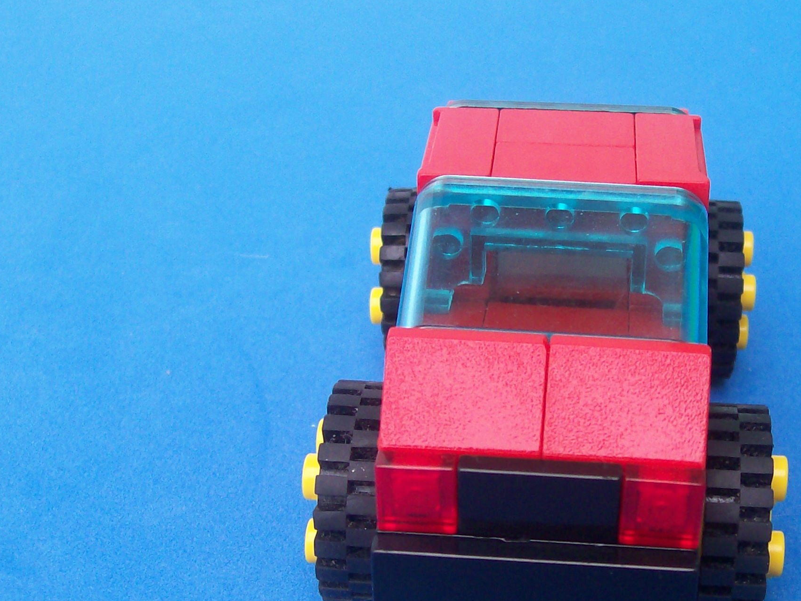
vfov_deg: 22.5
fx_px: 1504
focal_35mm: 65
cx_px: 546
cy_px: 388
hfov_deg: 29.6
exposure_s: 1/144
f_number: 2.7
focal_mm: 6
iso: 80
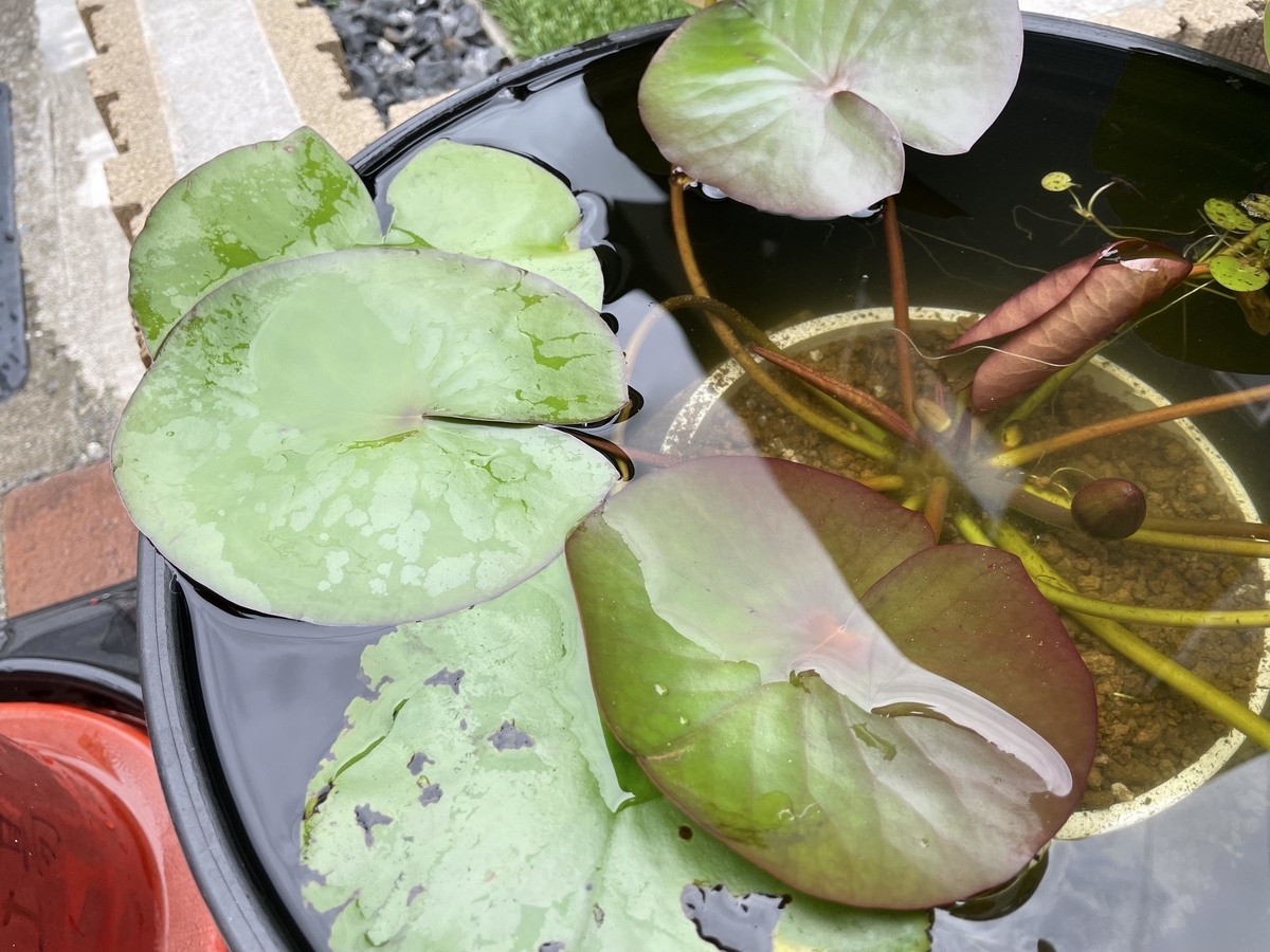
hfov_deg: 67.3
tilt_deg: -51.7
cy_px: 476
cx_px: 635
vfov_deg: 53.1
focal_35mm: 26
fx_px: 954
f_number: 1.6
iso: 32
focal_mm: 4.2
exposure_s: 1/477
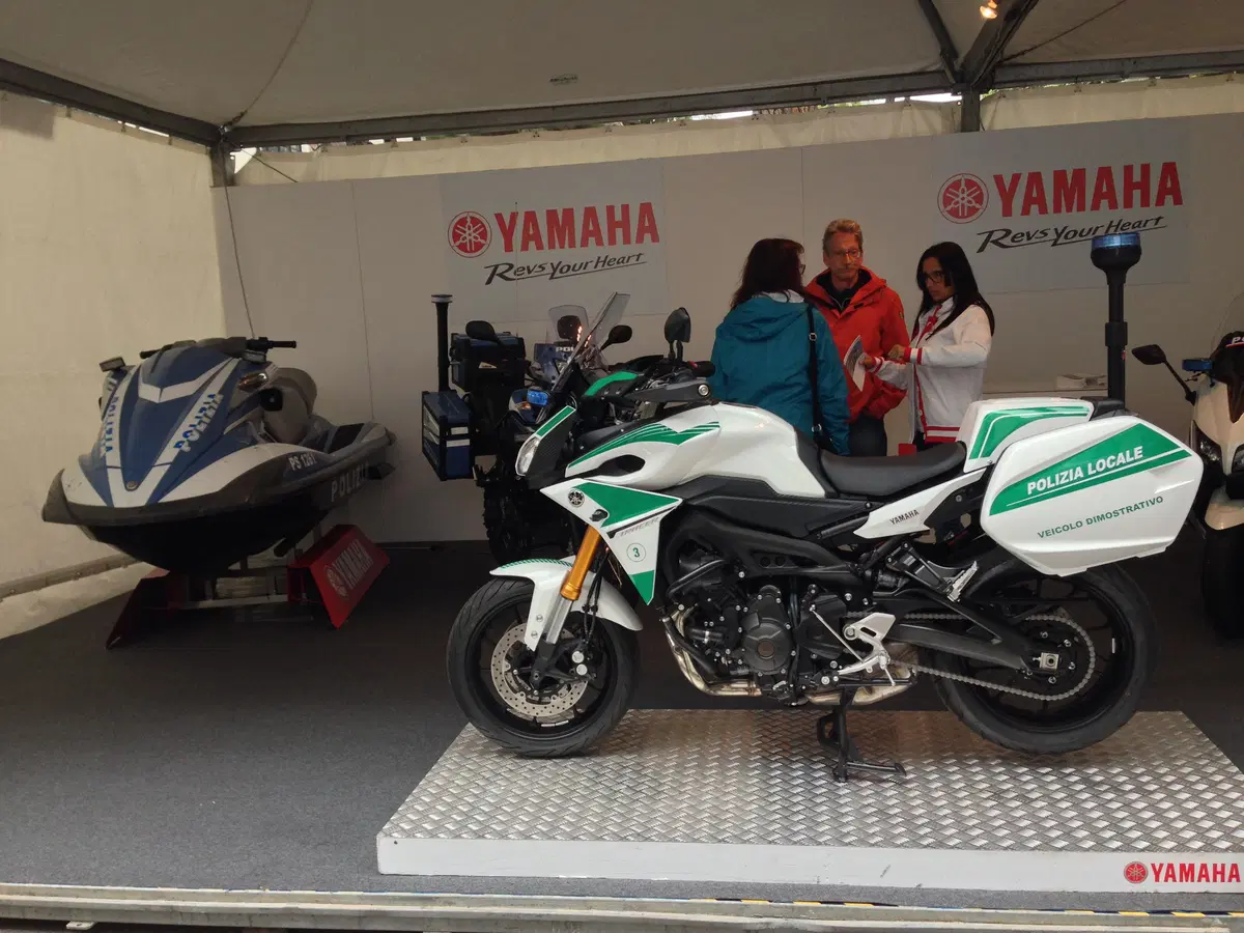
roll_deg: +2.8
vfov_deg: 42.9
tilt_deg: -8.9
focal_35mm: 33
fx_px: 1186
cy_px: 466
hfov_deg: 55.4
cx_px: 622
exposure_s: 1/120
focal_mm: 4.12
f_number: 2.4
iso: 80
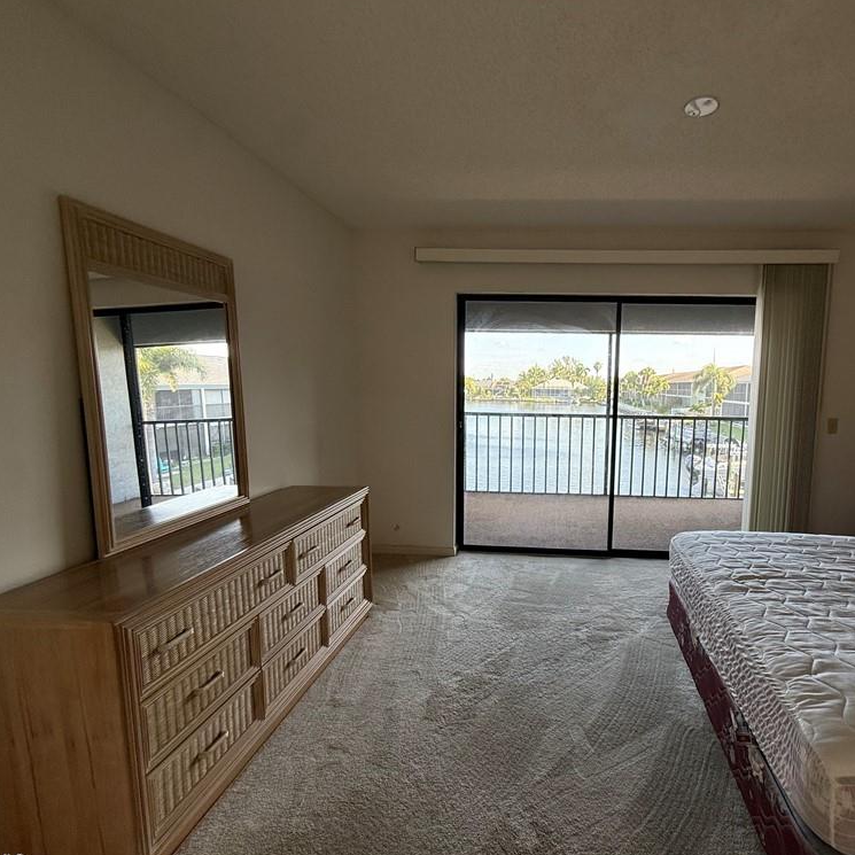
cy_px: 430
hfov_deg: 82.6
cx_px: 528
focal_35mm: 17
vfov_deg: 84.0
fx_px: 475
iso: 80
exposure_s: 1/120
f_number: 2.2
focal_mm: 2.22
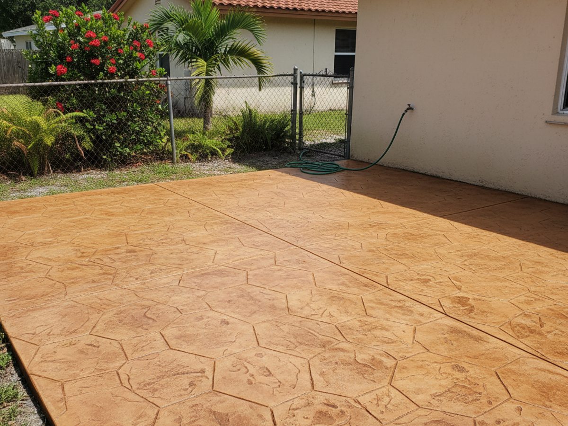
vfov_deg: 56.8
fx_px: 394
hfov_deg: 71.6
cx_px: 284
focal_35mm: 24
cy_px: 213
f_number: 1.78
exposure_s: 1/913
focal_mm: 6.8
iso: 337
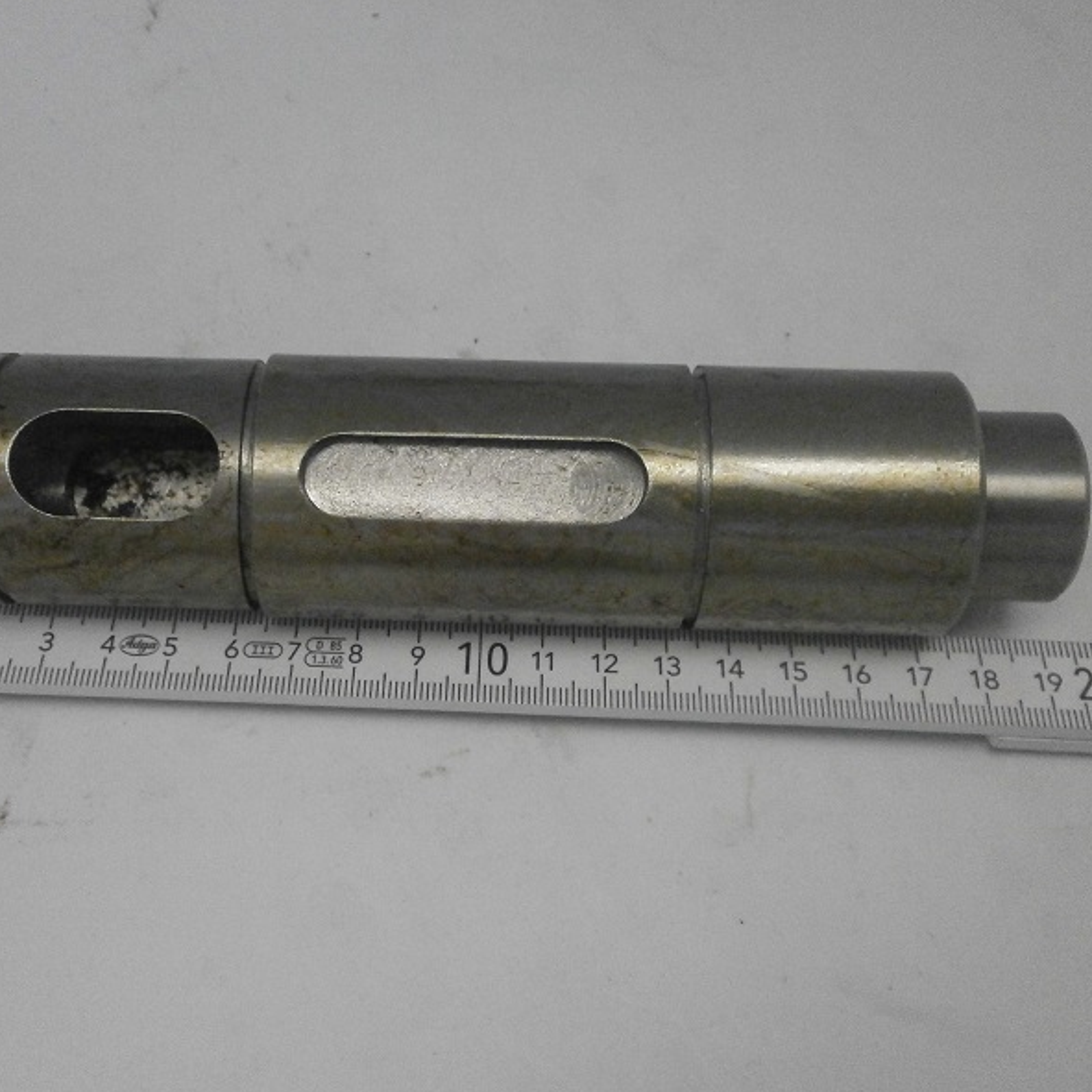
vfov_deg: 43.9
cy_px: 549
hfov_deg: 43.8
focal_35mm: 38
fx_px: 1356
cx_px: 471
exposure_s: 1/640
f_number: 3.1
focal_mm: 5.8
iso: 800
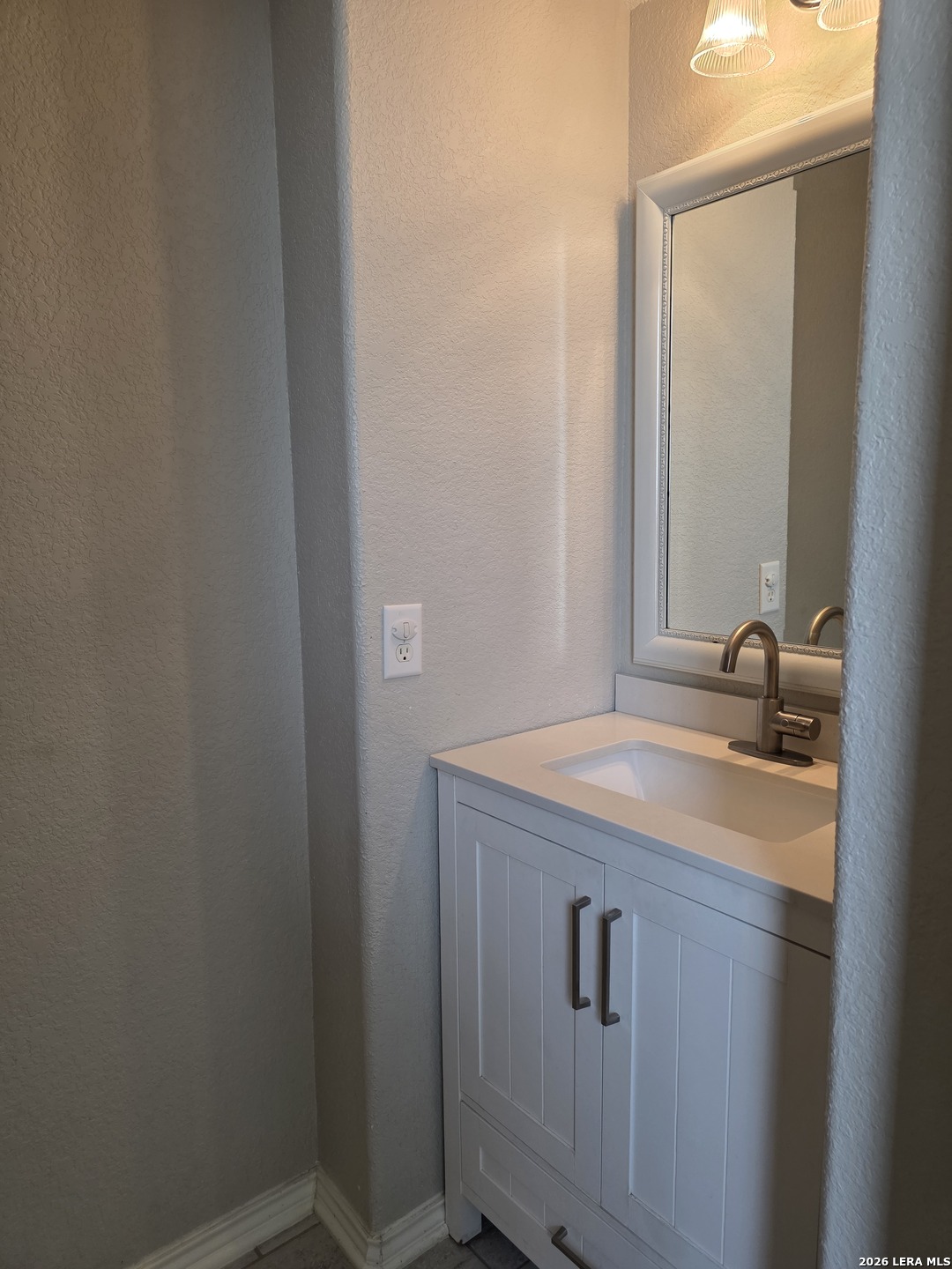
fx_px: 843
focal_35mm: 23
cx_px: 476
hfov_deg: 58.9
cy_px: 634
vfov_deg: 73.9
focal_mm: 6.3
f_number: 1.7
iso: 125
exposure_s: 1/120
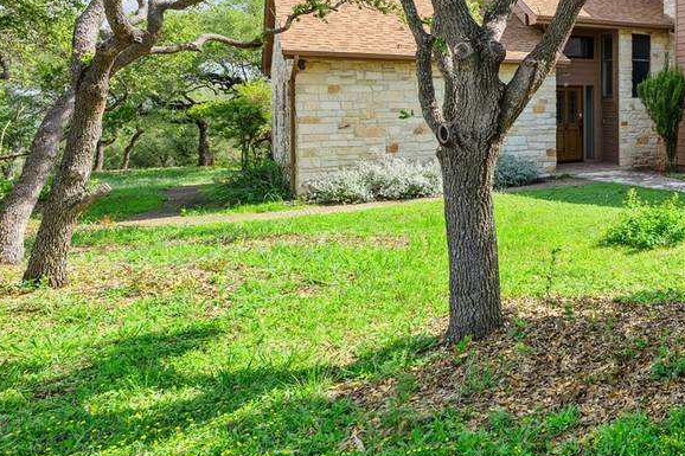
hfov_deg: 45.8
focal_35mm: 31
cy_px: 102
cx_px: 745
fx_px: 590
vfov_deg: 40.8
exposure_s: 1/200
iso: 250
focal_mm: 14
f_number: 8
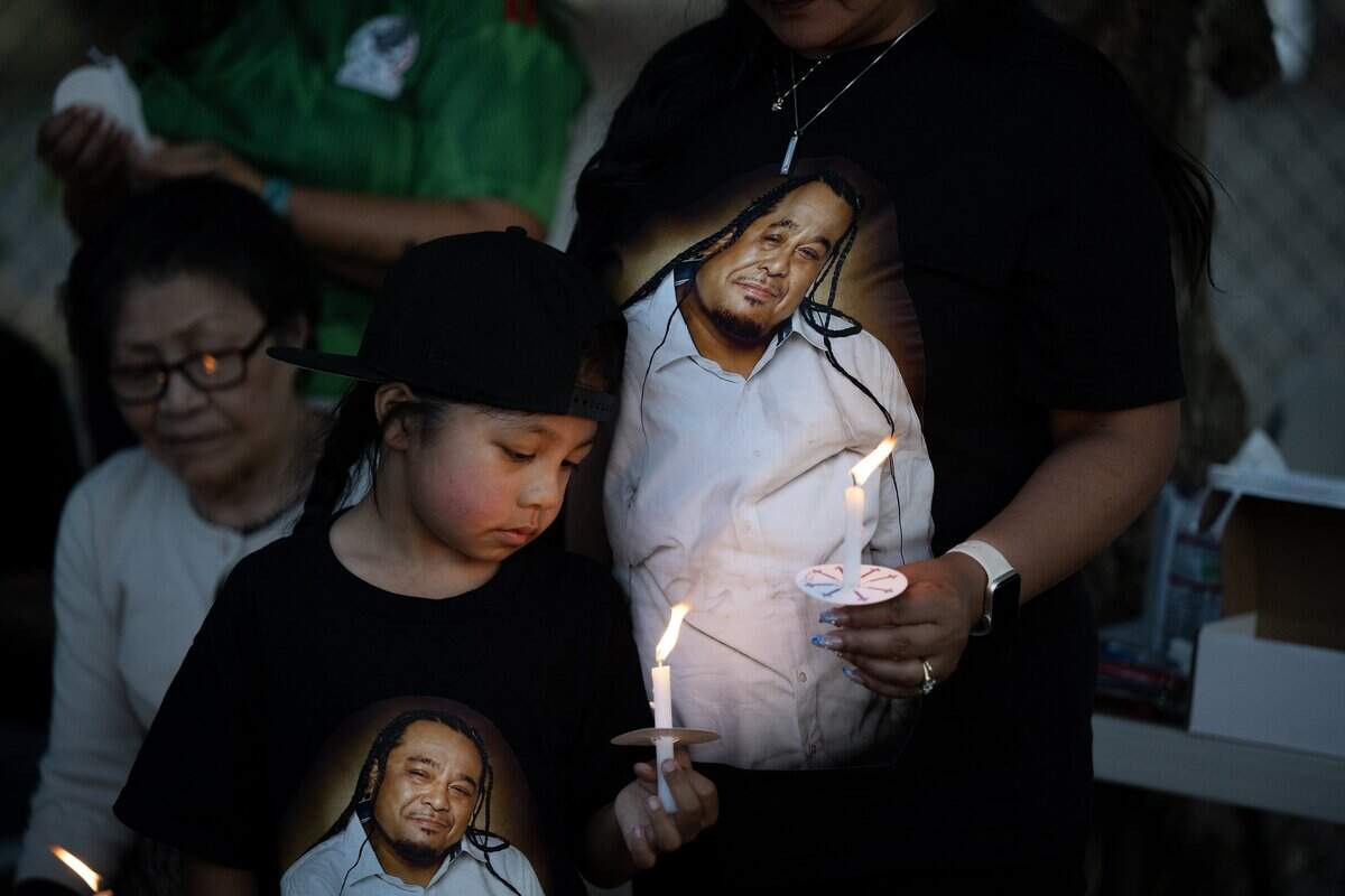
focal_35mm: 145
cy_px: 448
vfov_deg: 9.5
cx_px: 672
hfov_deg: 14.2
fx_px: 5417
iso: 1000
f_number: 2.8
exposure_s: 1/640
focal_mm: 145
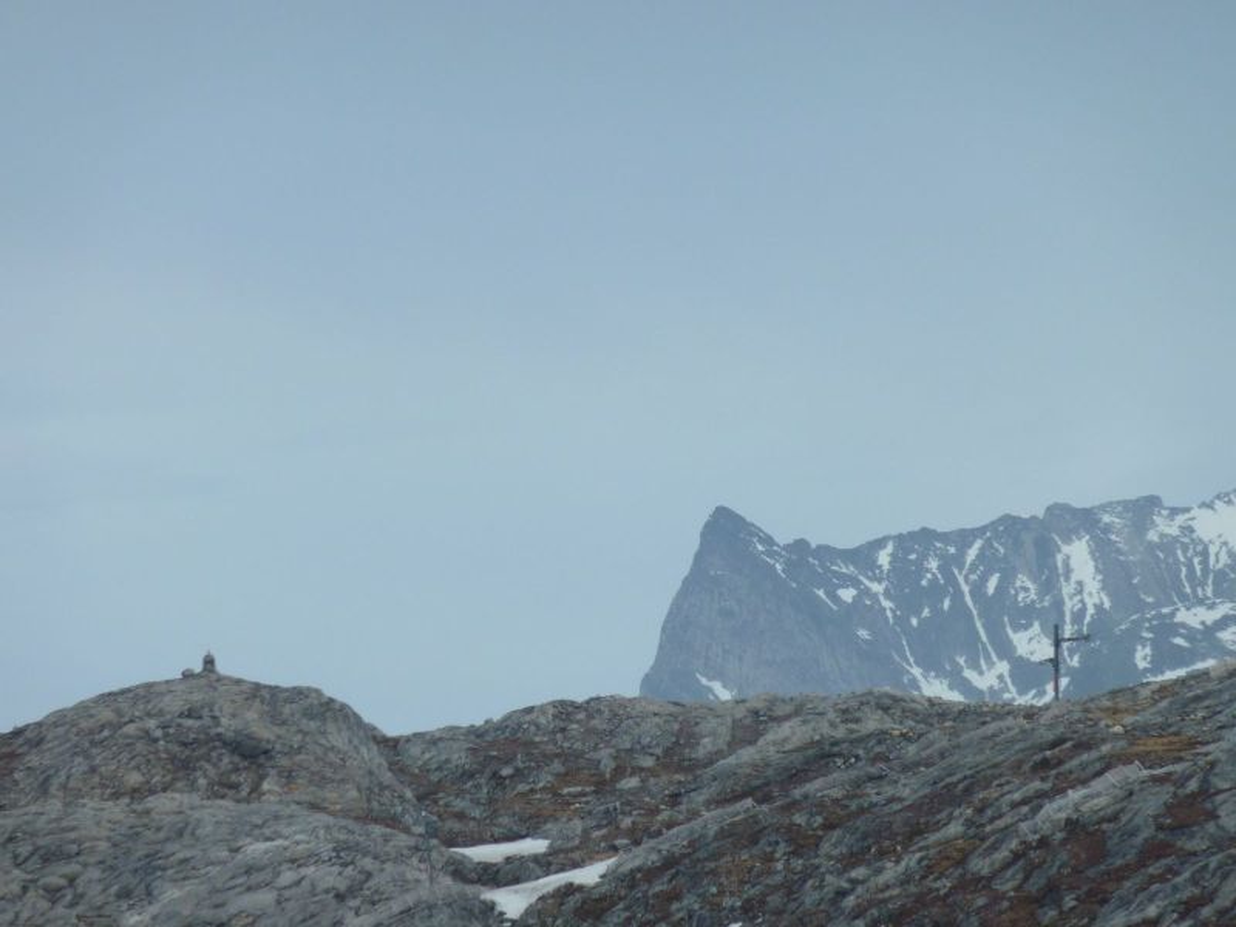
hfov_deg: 6.6
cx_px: 618
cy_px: 464
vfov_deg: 5.0
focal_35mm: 300
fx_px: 10712
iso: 80
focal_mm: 49.2
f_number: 5.6
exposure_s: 1/500
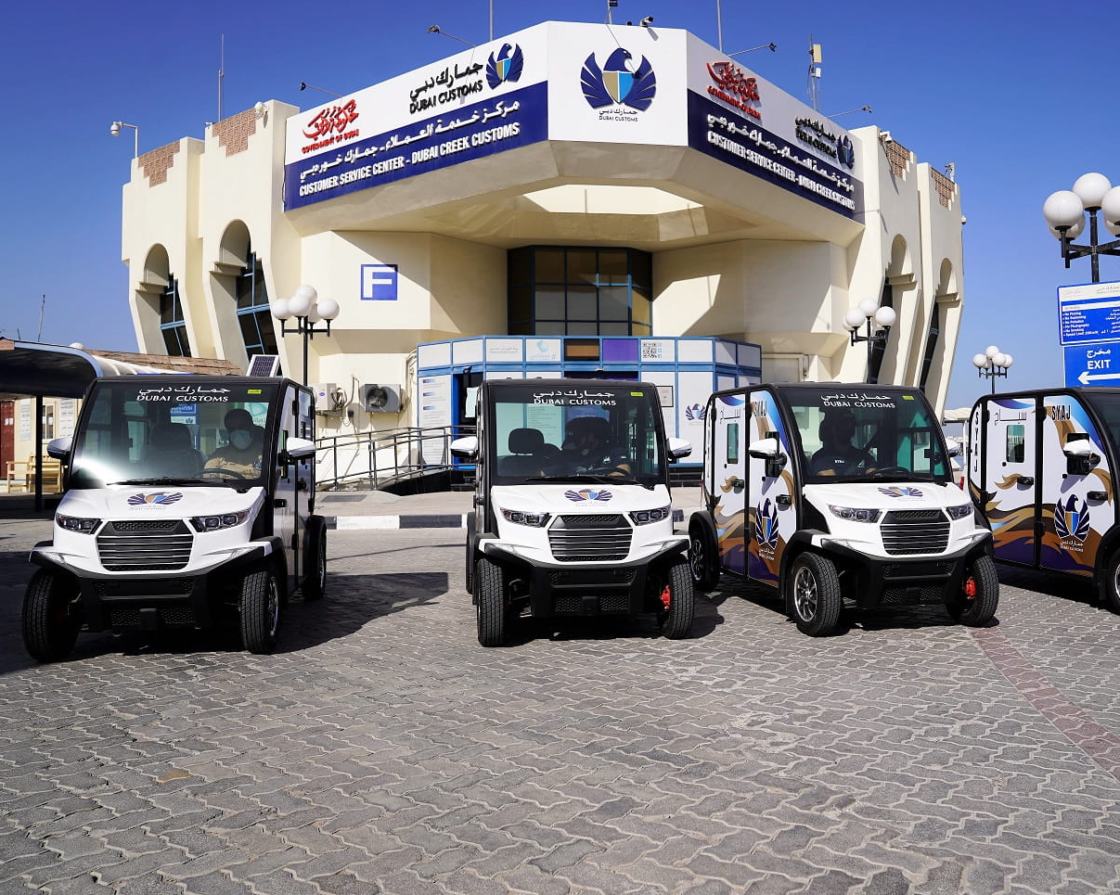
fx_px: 928
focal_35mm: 28
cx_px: 660
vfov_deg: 51.5
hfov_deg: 61.8
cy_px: 438
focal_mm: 24
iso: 100
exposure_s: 1/1000
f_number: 5
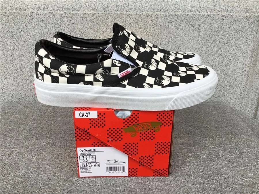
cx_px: 130
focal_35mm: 31
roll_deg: -0.2
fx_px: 232
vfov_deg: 45.4
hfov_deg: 58.4
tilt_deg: -23.0
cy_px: 97
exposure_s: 1/100
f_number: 2.4
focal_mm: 3.3
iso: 32
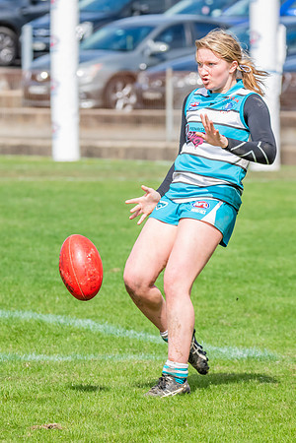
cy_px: 216
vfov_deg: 4.4
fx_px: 5746
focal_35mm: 466
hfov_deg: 3.0
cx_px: 98
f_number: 10
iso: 800
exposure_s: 1/1600
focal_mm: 250
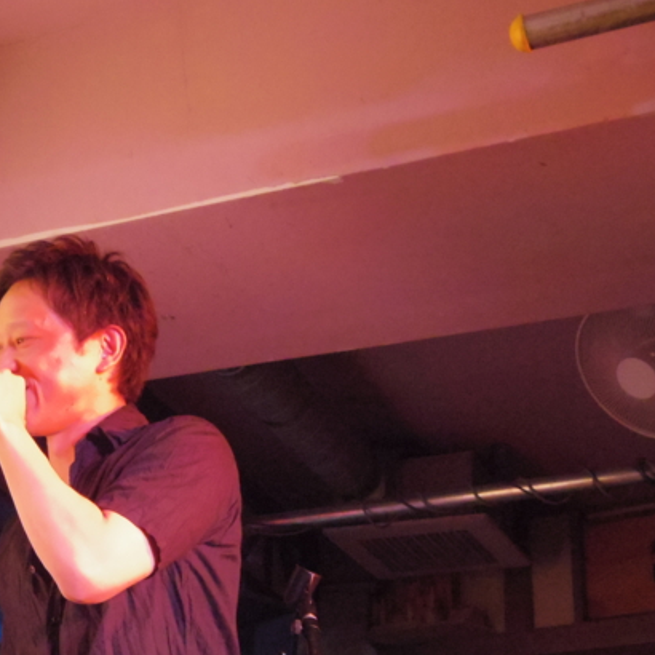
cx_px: 168
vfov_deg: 24.2
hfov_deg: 24.1
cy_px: 416
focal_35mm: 71
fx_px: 1520
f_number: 2.2
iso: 3200
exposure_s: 1/160
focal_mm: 8.5
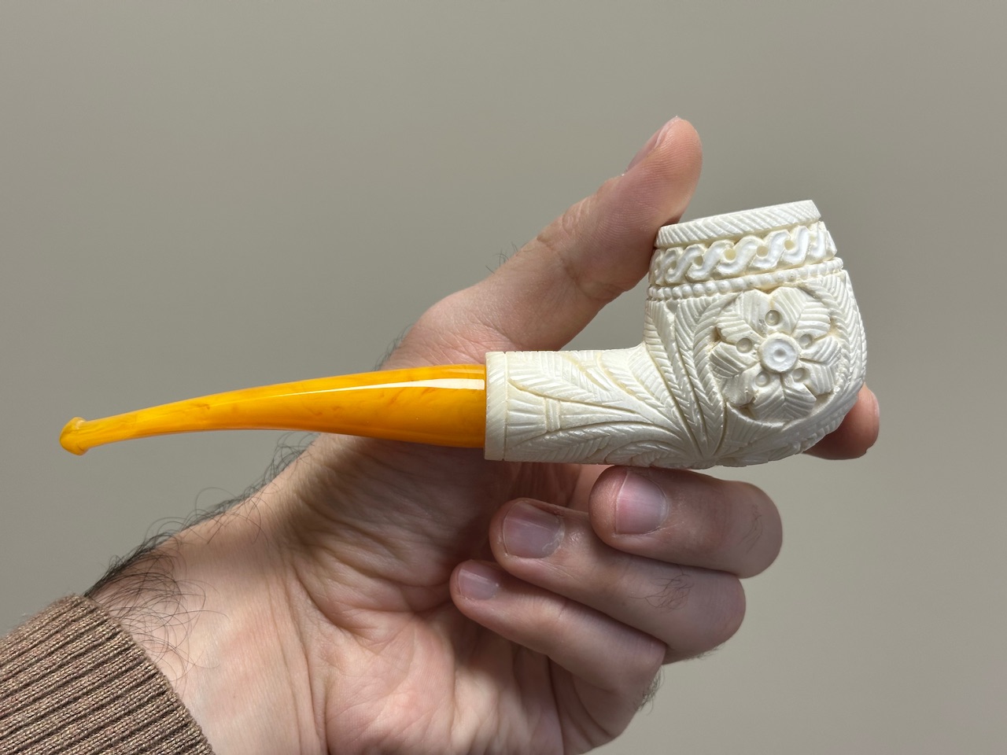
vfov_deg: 30.3
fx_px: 1396
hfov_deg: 39.7
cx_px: 504
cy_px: 378
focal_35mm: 48
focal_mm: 6.86
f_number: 1.78
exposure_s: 1/100
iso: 64
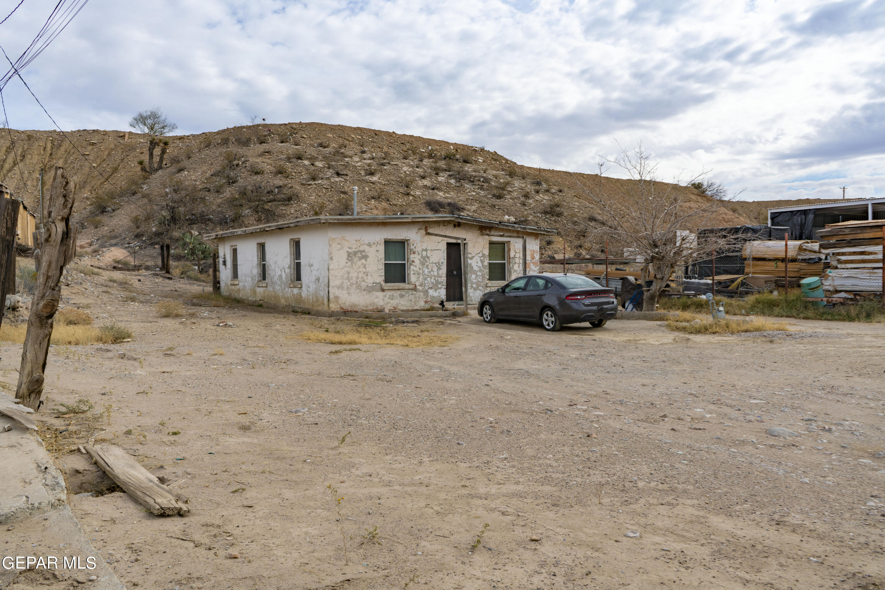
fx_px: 688
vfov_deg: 46.4
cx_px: 442
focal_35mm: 28
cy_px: 295
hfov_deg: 65.5
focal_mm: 28
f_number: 11
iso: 100
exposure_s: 1/500
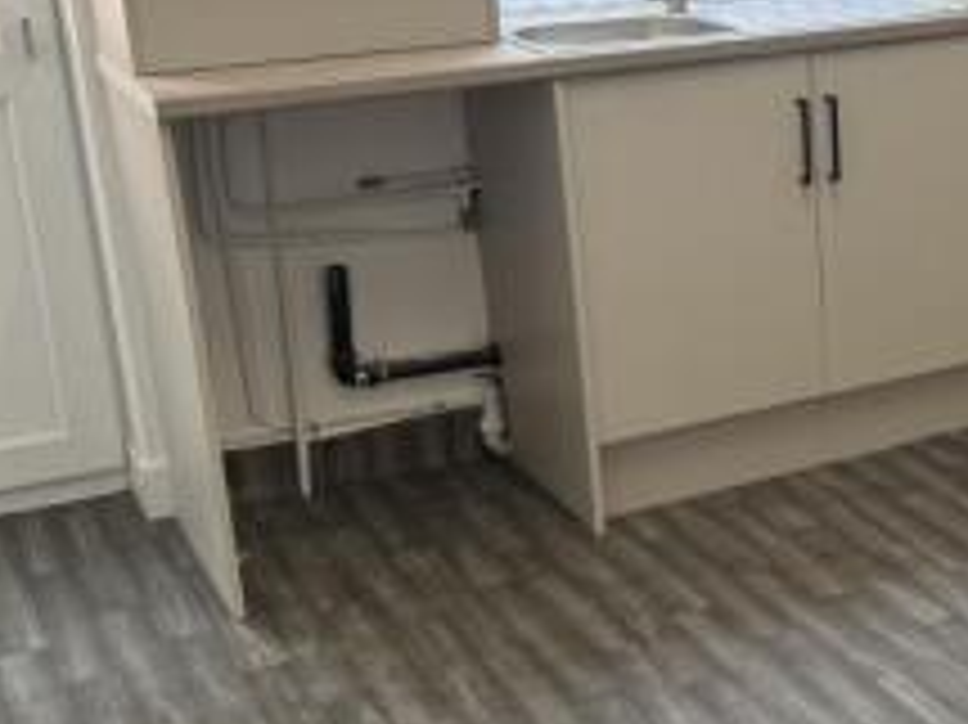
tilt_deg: -16.3
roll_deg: +1.0
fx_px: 1817
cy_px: 317
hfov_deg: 27.8
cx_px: 1002
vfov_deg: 22.6
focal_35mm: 65
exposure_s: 1/180
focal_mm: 6.76
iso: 125
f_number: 1.78
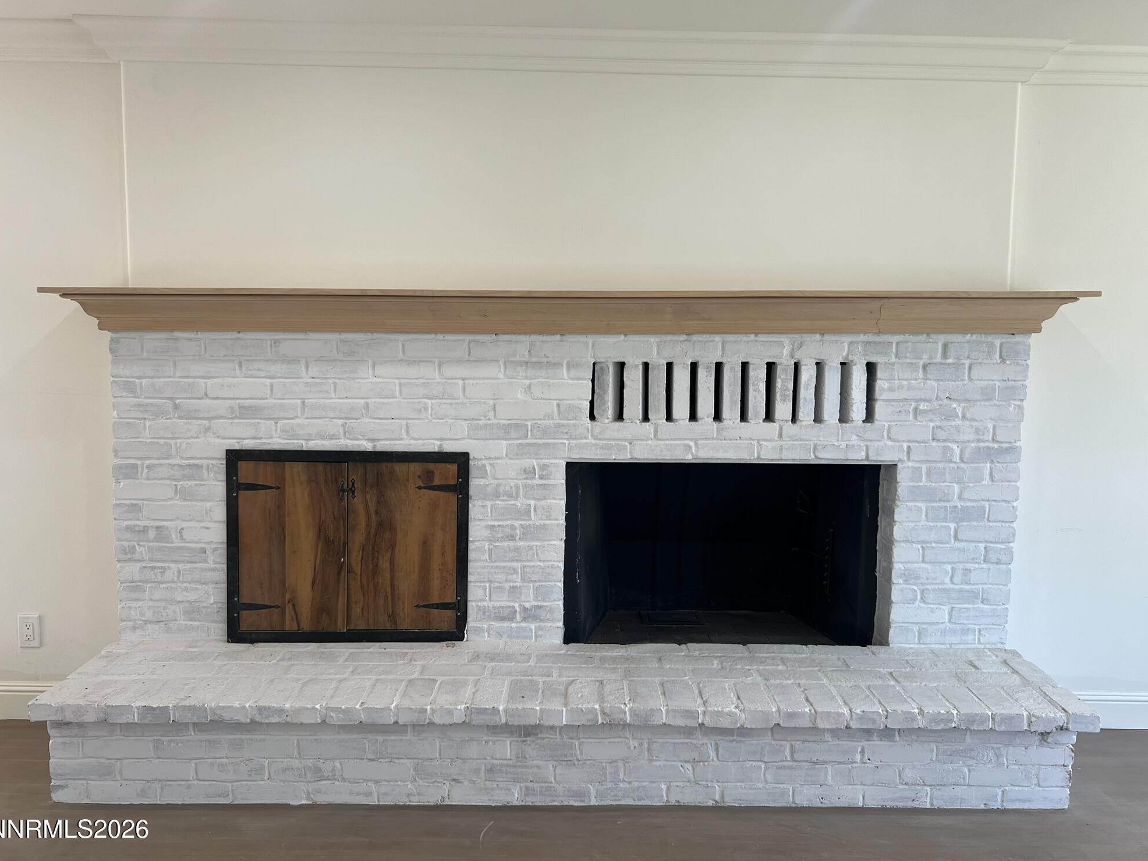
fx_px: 895
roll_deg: -0.9
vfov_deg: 51.4
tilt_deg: -5.7
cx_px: 581
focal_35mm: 27
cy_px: 423
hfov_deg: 65.3
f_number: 1.5
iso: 32
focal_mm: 5.7
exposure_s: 1/120
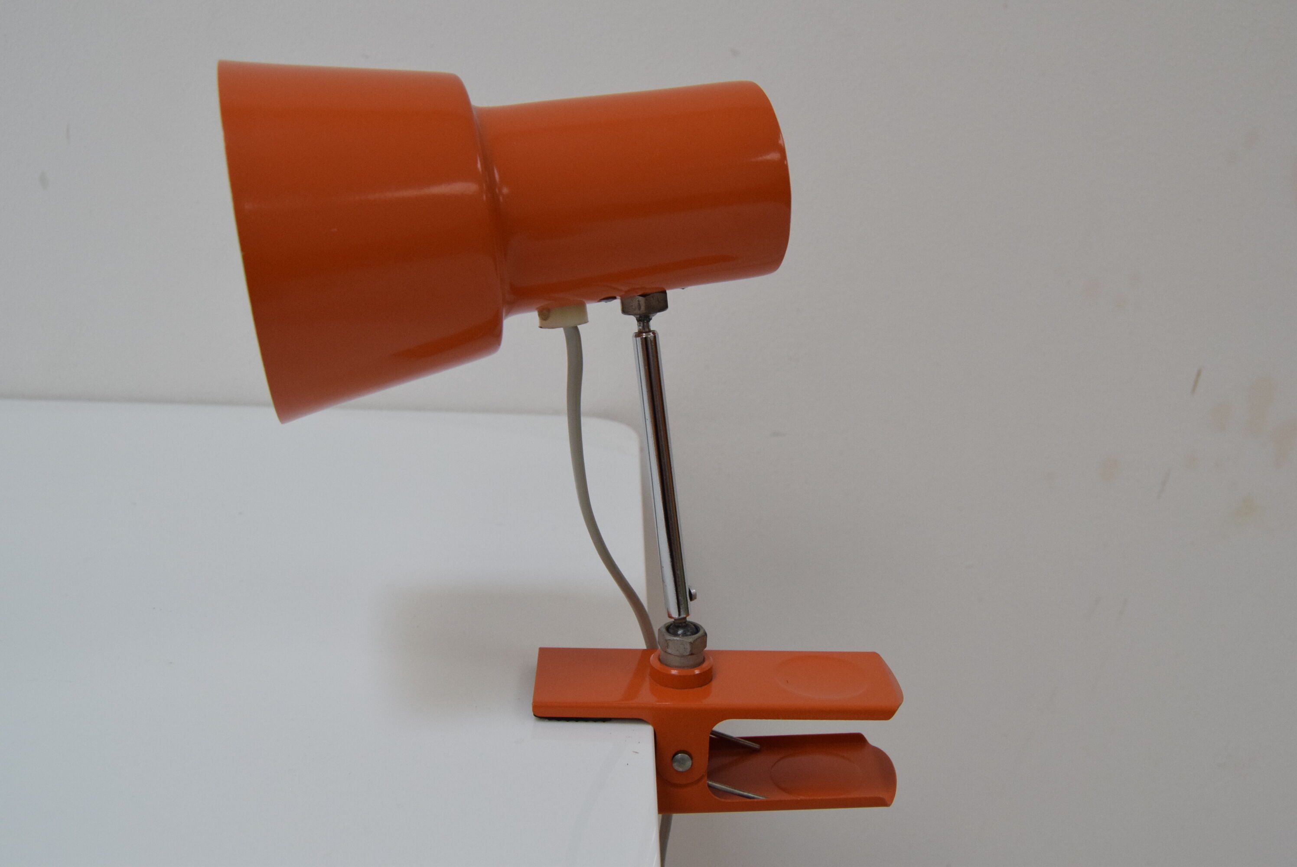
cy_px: 434
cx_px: 648
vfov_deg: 36.9
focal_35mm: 36
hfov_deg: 53.1
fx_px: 1298
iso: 1600
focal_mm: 24
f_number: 6.3
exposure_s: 1/160
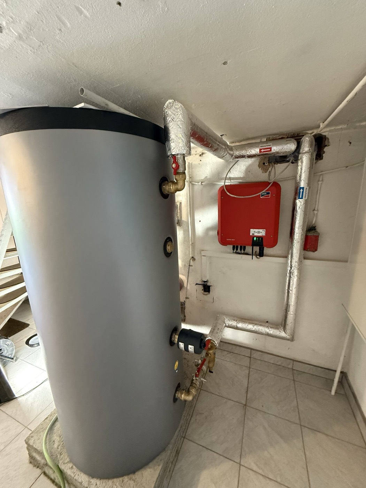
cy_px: 244
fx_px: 197
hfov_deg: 85.7
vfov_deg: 102.1
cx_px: 183
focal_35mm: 14
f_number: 2.2
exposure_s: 1/50
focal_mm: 2.22
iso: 800
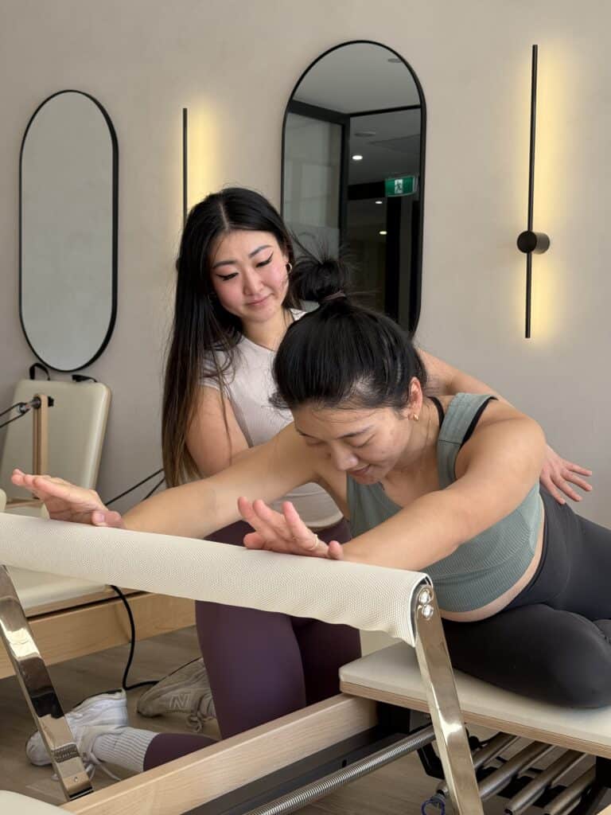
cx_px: 306
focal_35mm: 48
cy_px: 408
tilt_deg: -2.8
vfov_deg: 39.7
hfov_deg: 30.3
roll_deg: -1.4
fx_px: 1130
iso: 64
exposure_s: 1/409
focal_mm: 6.76
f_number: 1.78
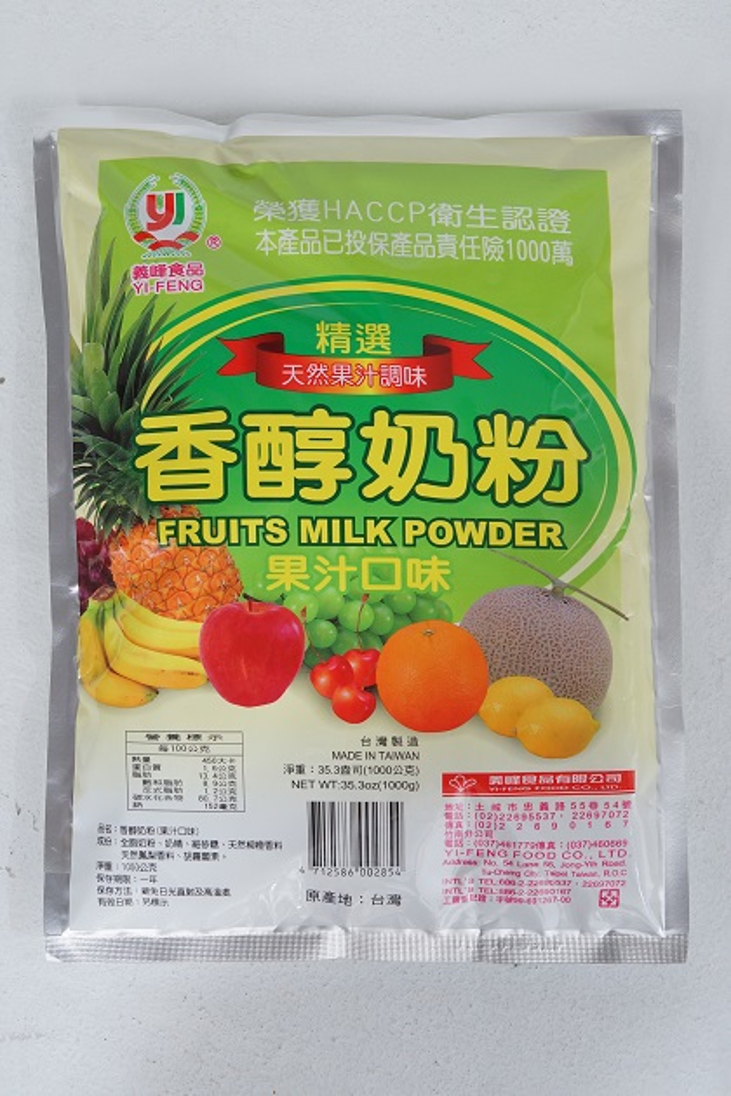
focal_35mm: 70
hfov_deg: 19.5
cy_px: 548
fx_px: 2132
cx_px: 366
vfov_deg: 28.8
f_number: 7.1
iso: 800
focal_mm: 70
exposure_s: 1/60
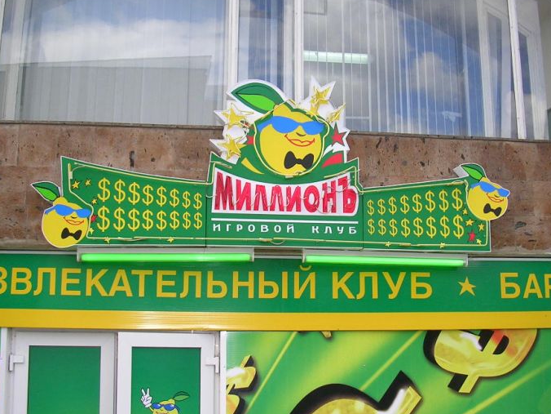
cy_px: 223
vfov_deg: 32.2
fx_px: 716
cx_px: 293
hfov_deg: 42.1
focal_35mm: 45
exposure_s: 1/460
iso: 71
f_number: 2.8
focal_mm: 5.8
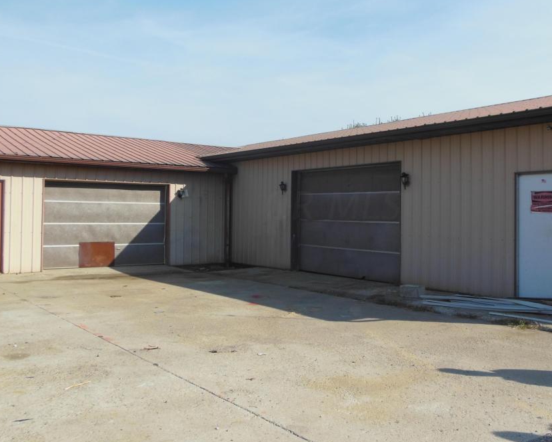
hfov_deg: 51.2
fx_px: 572
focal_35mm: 35
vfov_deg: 42.2
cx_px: 333
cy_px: 205
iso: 125
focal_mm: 5.2
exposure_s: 1/1250
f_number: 3.3
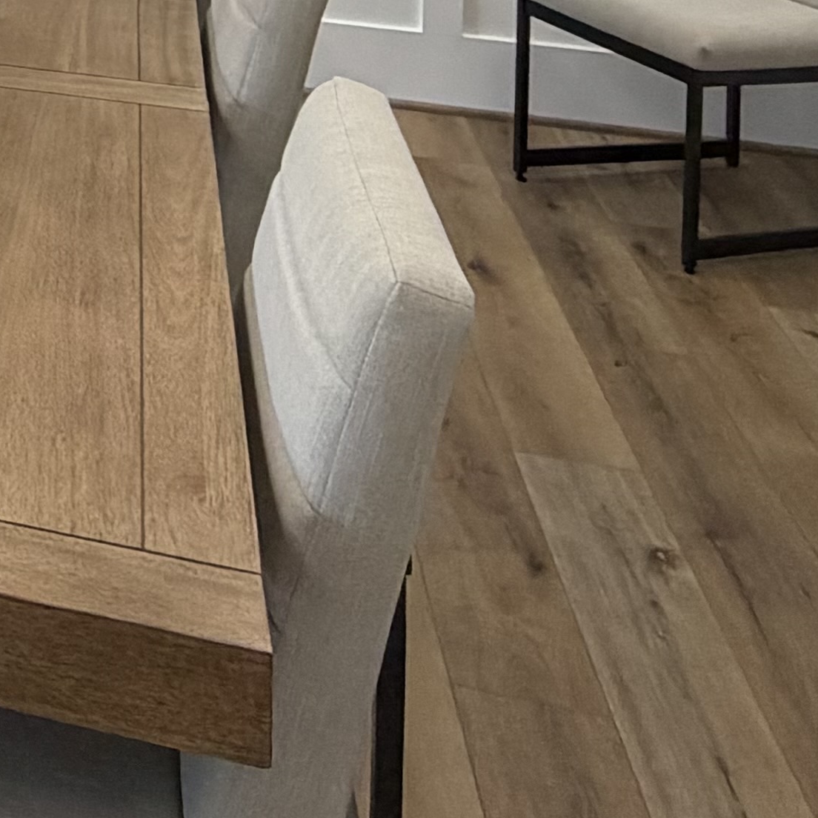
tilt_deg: -0.4
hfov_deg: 22.4
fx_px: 1711
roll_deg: -0.4
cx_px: -392
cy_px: -525
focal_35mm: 64
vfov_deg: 21.1
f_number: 2.2
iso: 160
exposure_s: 1/120
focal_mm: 2.22
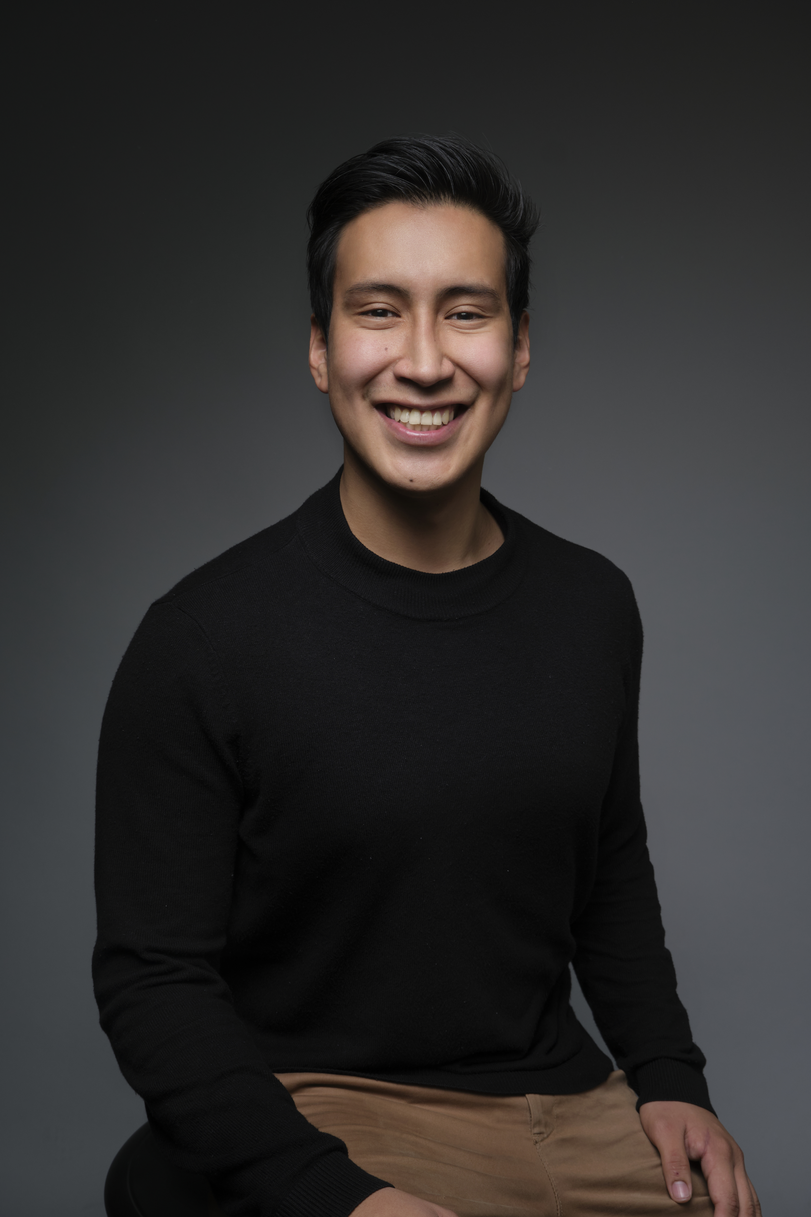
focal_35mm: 37
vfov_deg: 51.9
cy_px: 608
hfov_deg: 35.9
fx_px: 1250
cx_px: 406
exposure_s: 1/125
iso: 160
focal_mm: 24.7
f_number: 7.1
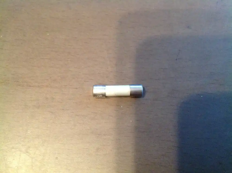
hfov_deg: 52.7
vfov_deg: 40.6
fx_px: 234
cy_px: 86
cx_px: 116
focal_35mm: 35
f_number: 2.4
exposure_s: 1/15
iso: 640
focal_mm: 4.28
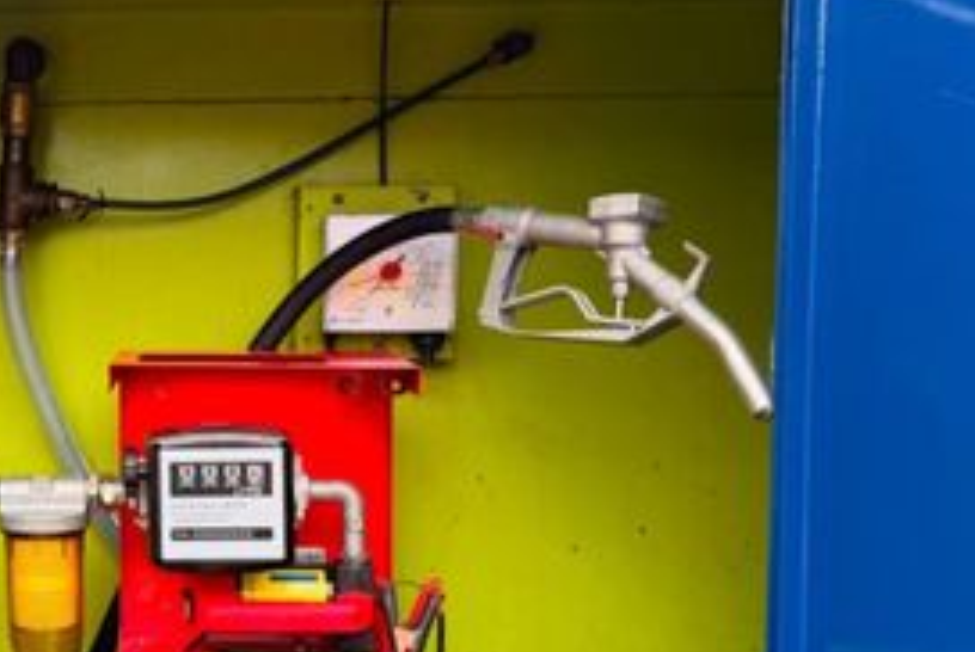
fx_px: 1491
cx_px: 14
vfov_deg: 24.7
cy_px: 369
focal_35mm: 55
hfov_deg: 33.3
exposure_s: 1/370
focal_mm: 6.76
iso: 100
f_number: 1.78
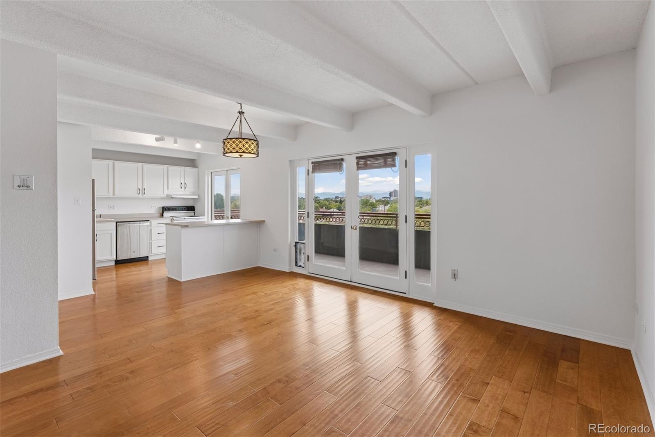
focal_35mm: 17
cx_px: 328
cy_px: 218
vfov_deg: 70.4
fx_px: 309
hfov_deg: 93.3
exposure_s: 1/50
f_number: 8
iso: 400
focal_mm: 17
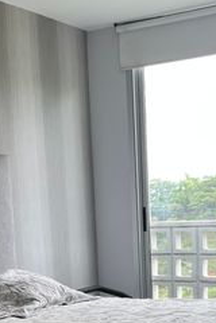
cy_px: 314
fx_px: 675
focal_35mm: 75
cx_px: 135
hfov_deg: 18.2
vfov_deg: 25.8
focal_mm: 5.1
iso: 40
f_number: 1.6
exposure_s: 1/122
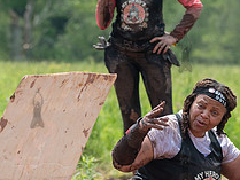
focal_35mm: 280
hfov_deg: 7.1
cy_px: 163
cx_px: 185
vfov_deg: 5.3
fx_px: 1942
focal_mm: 105
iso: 1000
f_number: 4
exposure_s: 1/4000
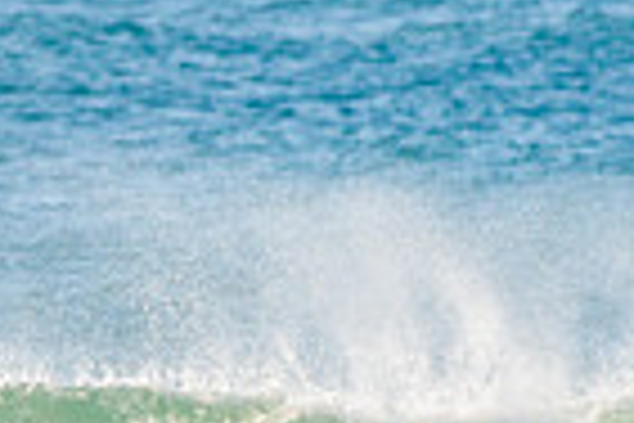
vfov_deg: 0.7
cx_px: -207
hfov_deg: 1.0
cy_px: 614
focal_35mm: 2058
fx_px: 36241
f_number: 5.6
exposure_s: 1/1600
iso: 320
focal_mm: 500
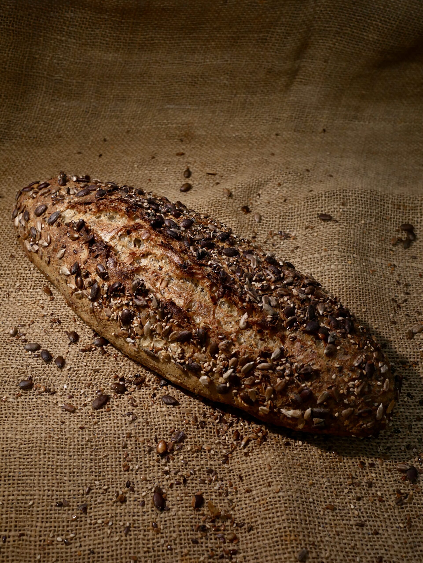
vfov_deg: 46.8
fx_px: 651
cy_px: 282
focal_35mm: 40
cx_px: 212
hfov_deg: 36.0
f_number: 4.5
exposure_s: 1/60
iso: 800
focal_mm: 20
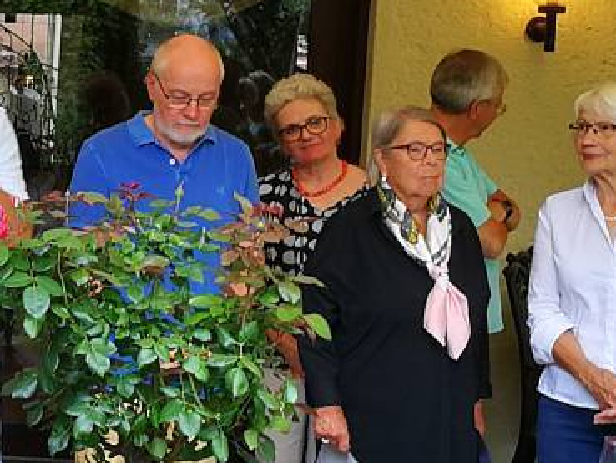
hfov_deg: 16.1
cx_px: -135
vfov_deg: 12.7
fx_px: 2083
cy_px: 160
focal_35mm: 117
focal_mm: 3.95
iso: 64
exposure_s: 1/50
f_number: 2.2
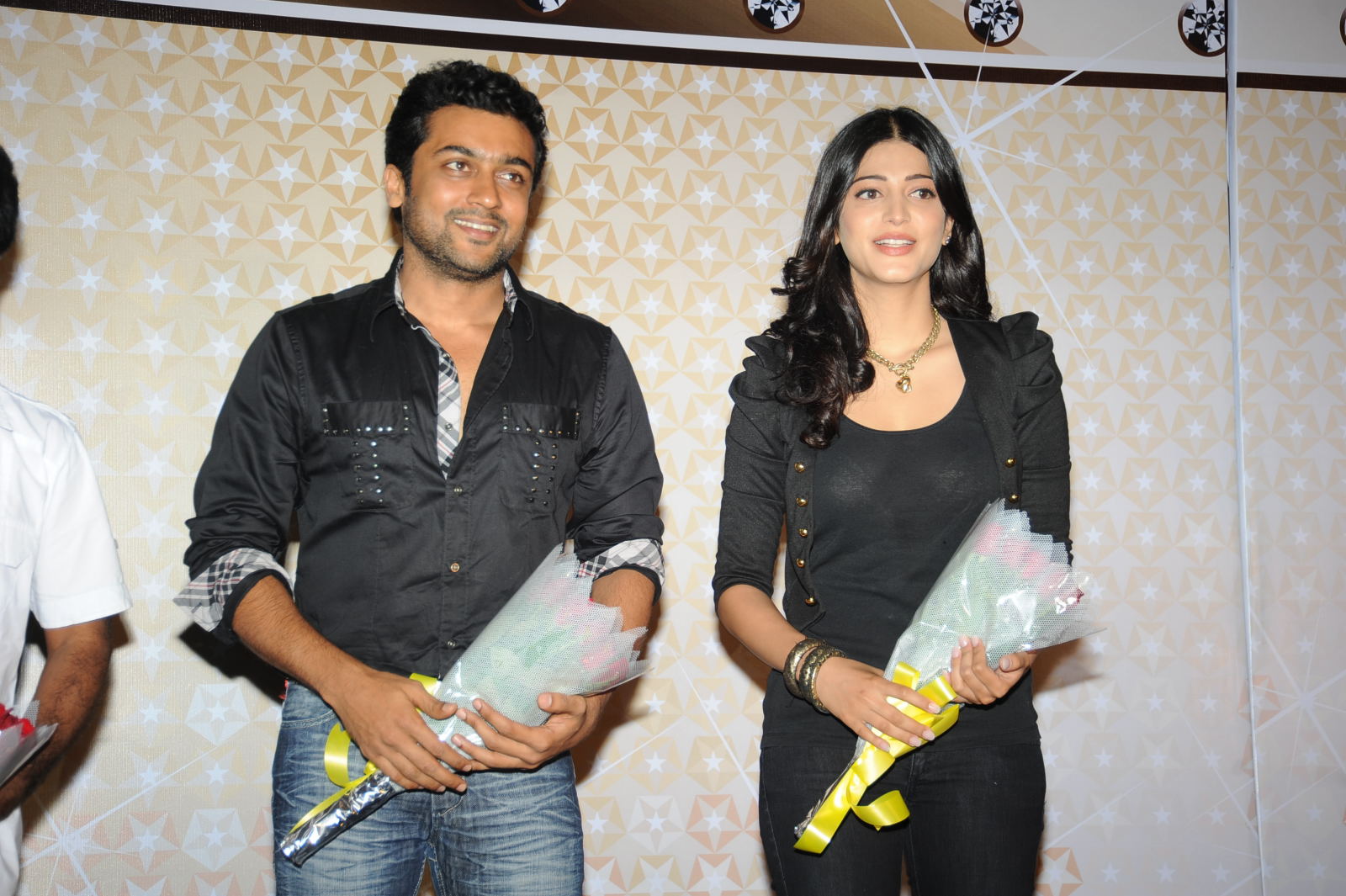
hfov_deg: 30.5
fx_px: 2466
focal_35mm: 66
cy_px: 448
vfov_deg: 20.6
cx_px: 673
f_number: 5.3
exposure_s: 1/125
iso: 200
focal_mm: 66
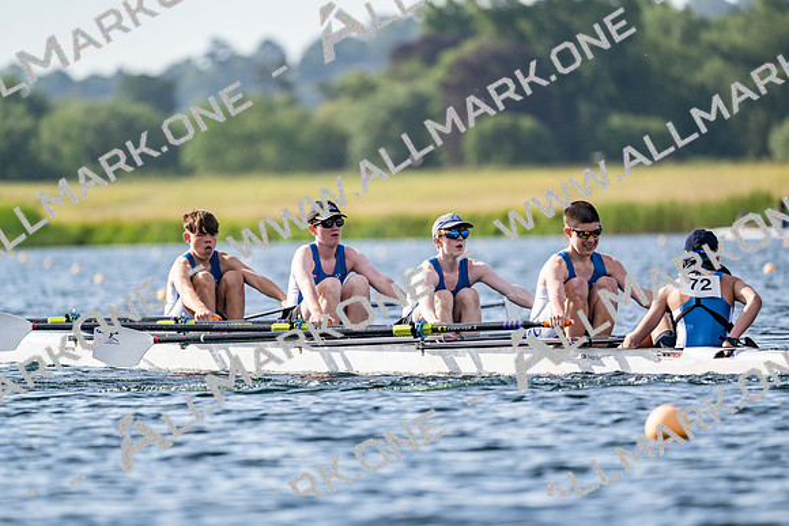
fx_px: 8768
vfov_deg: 3.4
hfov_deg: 5.2
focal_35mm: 400
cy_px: 263
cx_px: 394
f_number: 4.5
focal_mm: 400
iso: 450
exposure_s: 1/2500
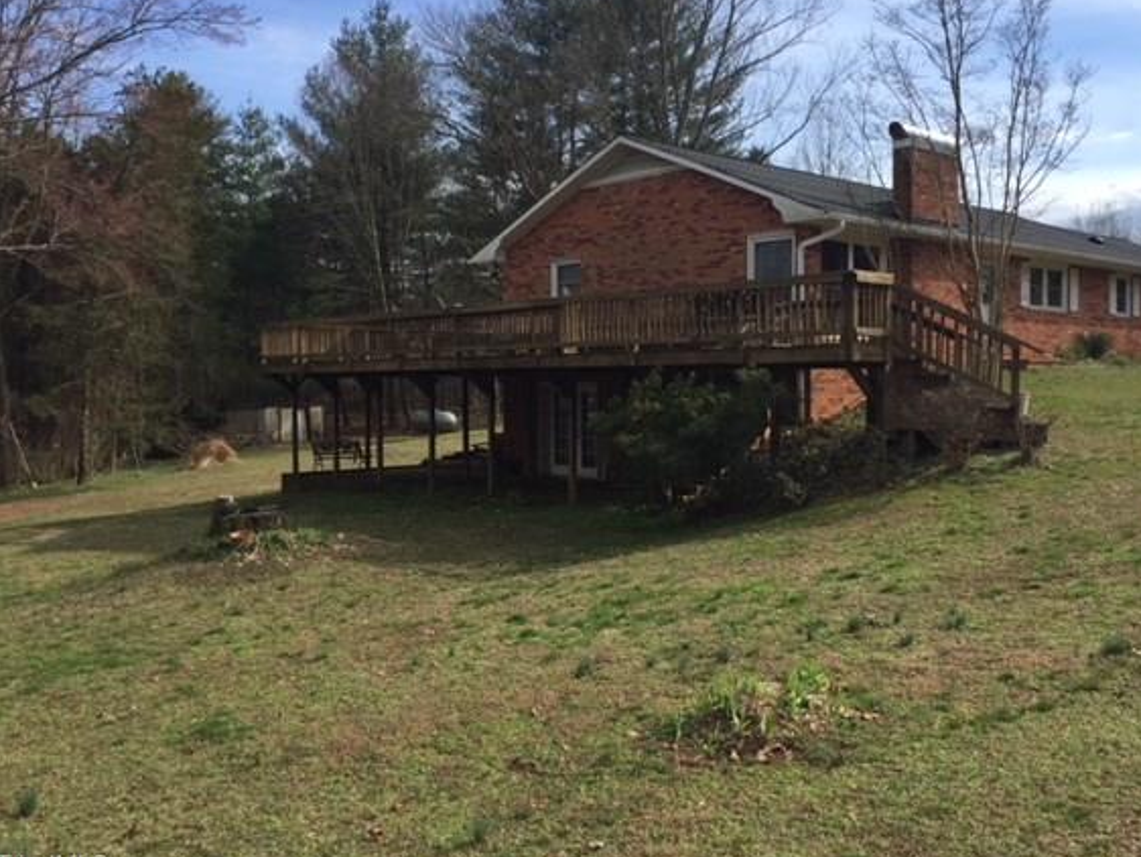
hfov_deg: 55.3
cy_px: 398
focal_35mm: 33
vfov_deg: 42.9
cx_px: 613
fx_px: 1088
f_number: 2.2
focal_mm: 4.15
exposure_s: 1/1276
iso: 32
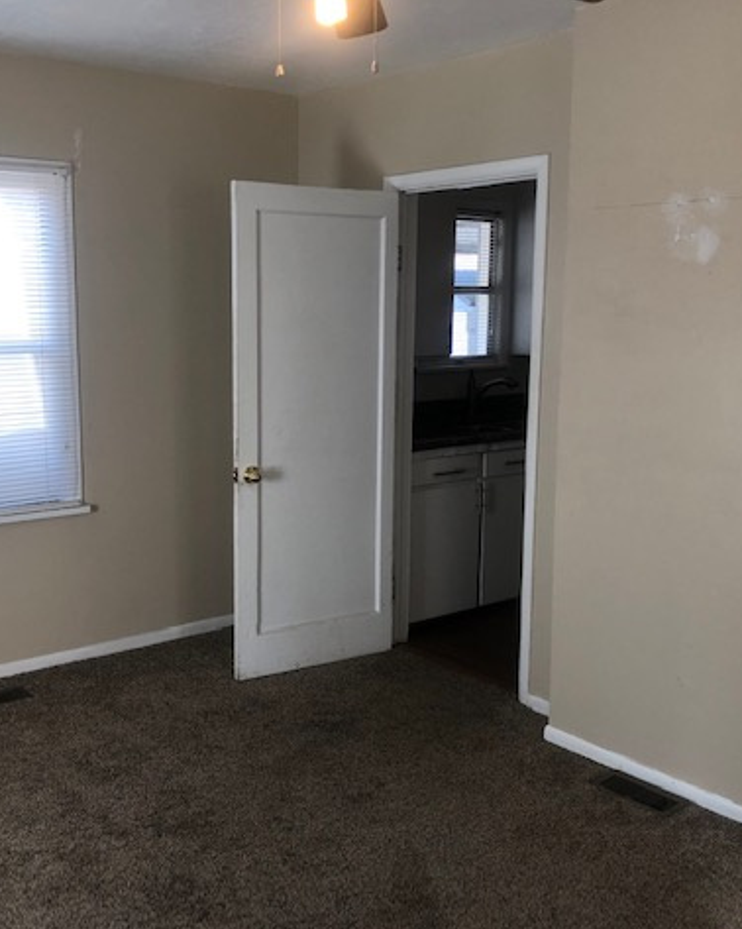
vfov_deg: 49.1
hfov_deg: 40.1
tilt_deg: -8.6
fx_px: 1016
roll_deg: +0.2
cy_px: 469
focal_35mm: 37
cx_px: 332
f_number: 1.8
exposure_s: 1/40
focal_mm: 4
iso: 25
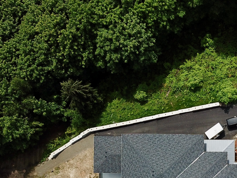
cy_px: 191
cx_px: 233
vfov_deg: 22.8
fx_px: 418
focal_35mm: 61
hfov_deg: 29.7
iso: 100
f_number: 2.2
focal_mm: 4.7
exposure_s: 1/1245
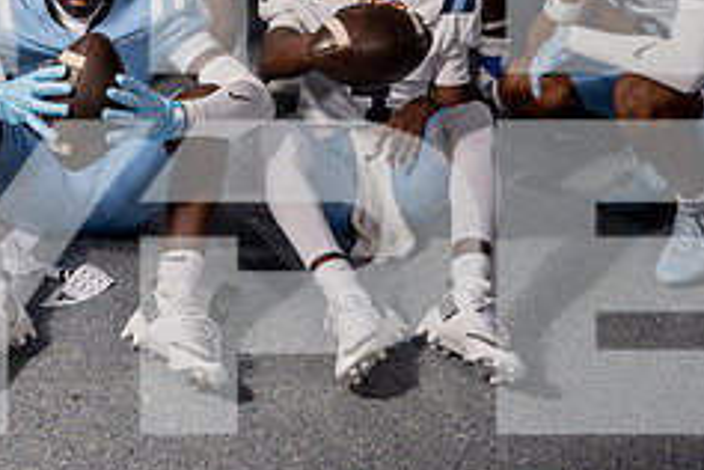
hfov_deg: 27.2
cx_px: 93
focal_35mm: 72
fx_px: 1408
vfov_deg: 17.4
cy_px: -187
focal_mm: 23
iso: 500
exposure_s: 1/250
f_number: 8
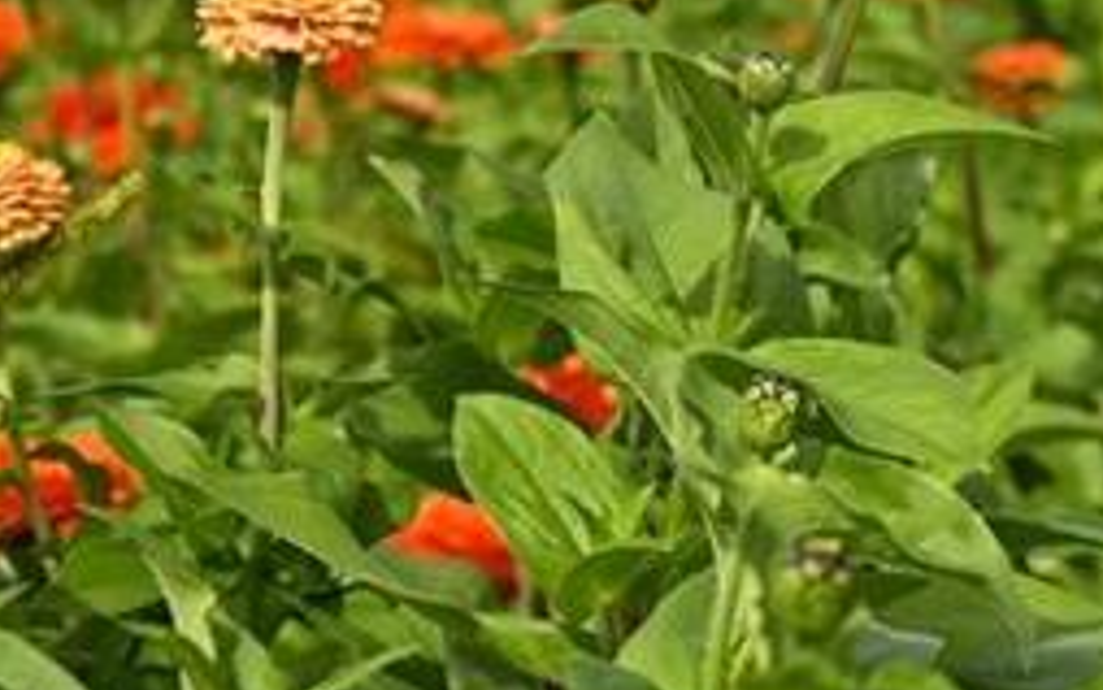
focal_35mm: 262
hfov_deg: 7.8
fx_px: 7879
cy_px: -254
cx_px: 1828
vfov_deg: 5.0
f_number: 8
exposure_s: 1/1000
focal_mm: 66
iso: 400
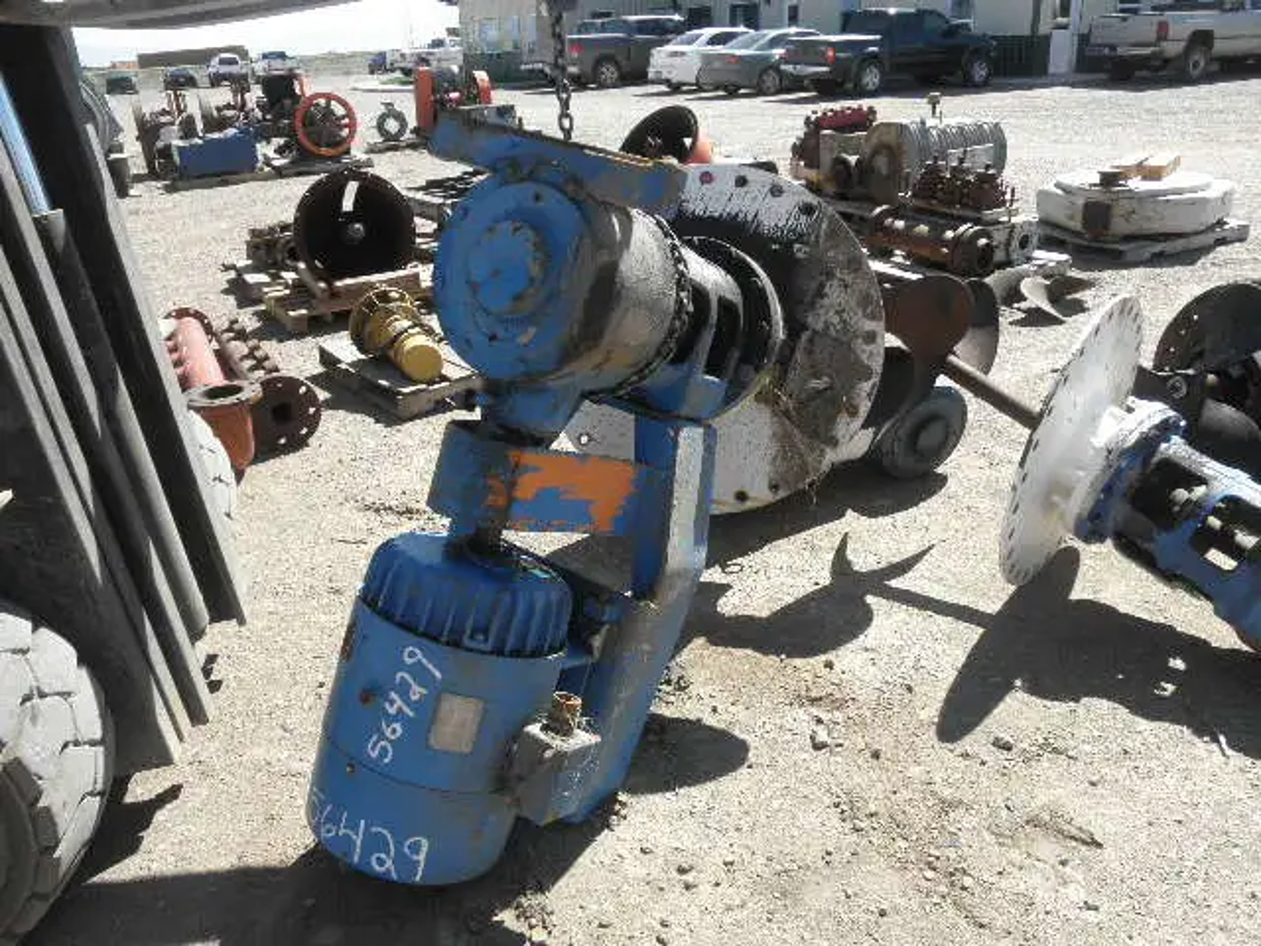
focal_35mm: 28
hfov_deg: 63.4
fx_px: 1020
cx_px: 630
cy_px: 473
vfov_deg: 49.7
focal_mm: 5
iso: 64
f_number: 3
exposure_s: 1/400
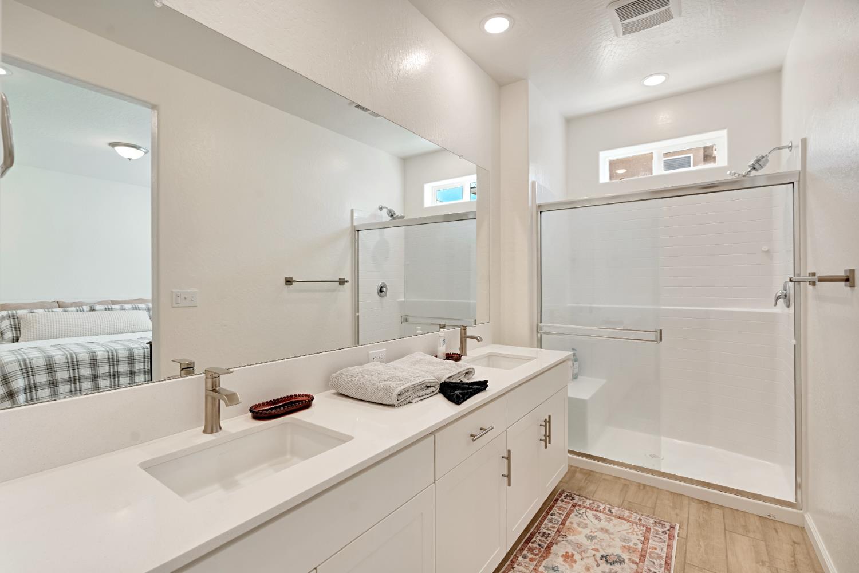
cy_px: 286
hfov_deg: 96.7
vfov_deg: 73.7
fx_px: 382
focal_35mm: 16
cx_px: 430
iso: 640
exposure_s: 1/20
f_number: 7.1
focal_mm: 16
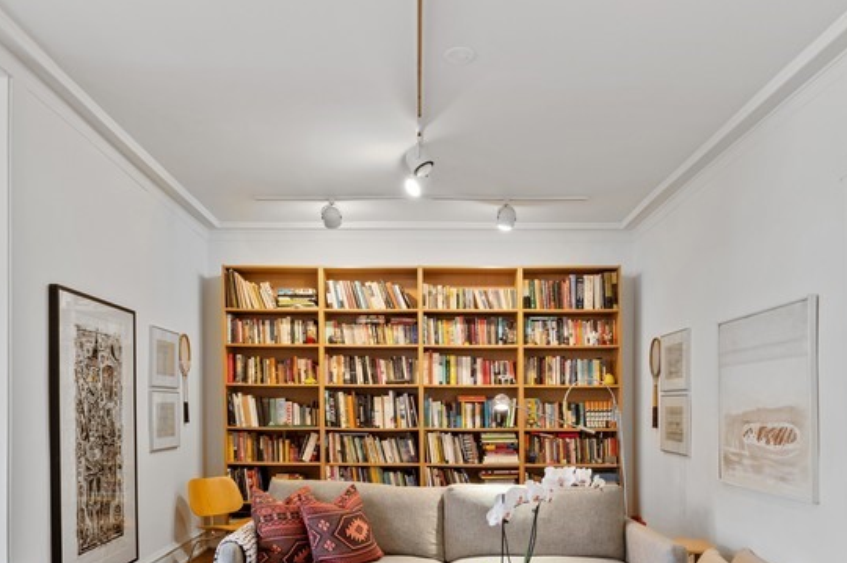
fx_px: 588
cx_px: 469
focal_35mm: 25
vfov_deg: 49.8
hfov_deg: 71.3
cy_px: 398
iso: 100
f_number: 11
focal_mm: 10
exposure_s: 1
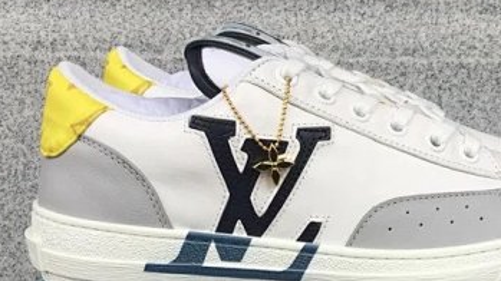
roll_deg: -0.1
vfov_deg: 18.9
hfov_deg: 33.6
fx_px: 823
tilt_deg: -17.4
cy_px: 282
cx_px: 329
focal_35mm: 62
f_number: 2.4
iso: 25
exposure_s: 1/107
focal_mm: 3.3
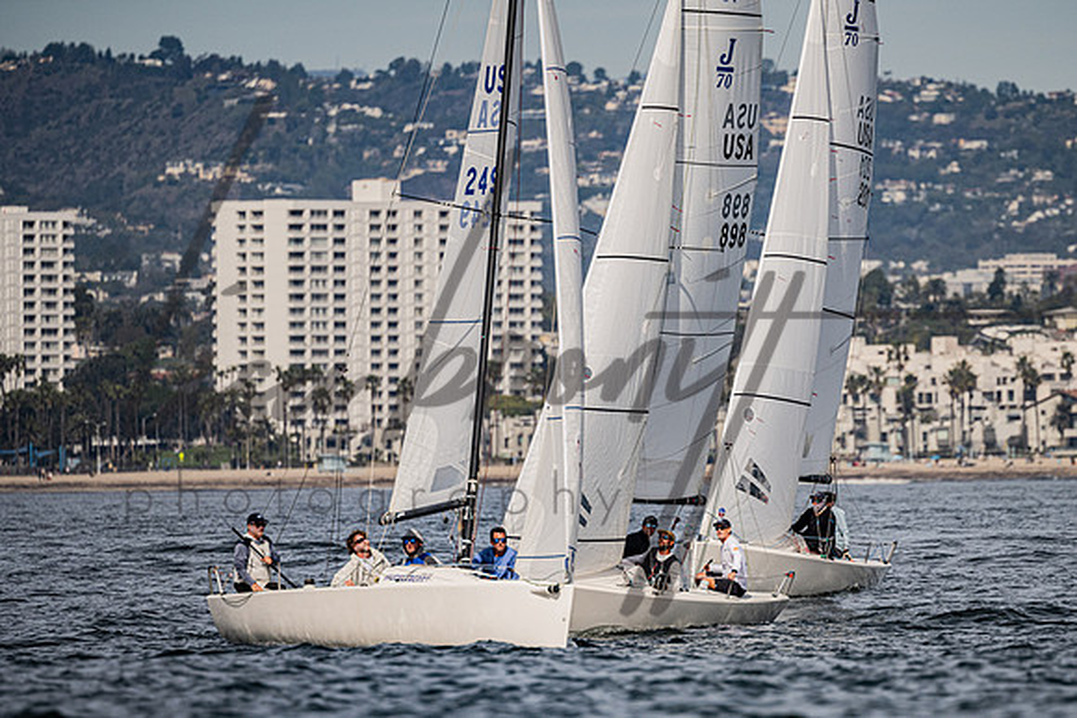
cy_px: 453
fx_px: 15772
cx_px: 629
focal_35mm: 527
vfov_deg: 2.6
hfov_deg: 3.9
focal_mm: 400
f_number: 5.6
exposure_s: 1/2500
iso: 320
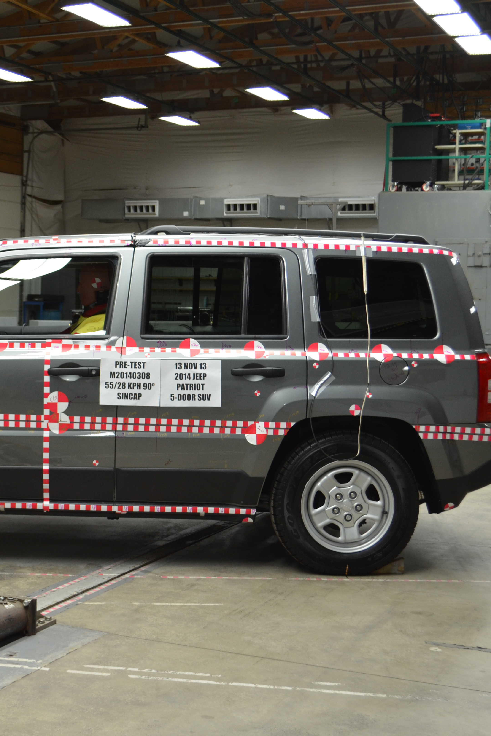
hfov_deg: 24.3
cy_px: 370
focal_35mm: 55
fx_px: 1125
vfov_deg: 36.2
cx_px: 102
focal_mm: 24
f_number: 4.5
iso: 400
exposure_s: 1/80
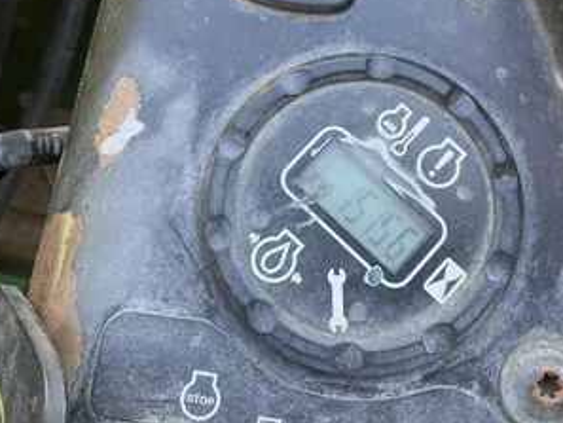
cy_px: 165
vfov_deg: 36.7
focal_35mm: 39
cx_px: 351
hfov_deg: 47.4
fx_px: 635
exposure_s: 1/122
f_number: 1.8
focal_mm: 3
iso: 40
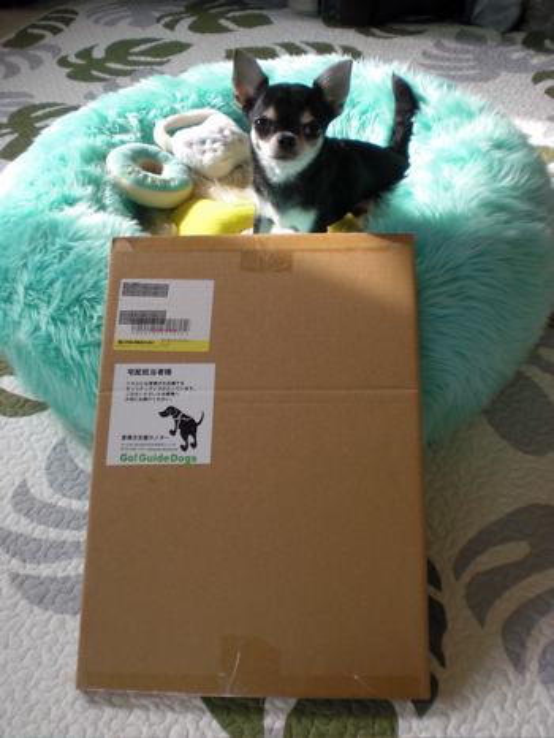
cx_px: 277
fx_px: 810
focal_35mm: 38
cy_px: 369
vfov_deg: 49.0
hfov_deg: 37.8
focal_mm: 6.3
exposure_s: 1/100
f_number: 3.1
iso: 100
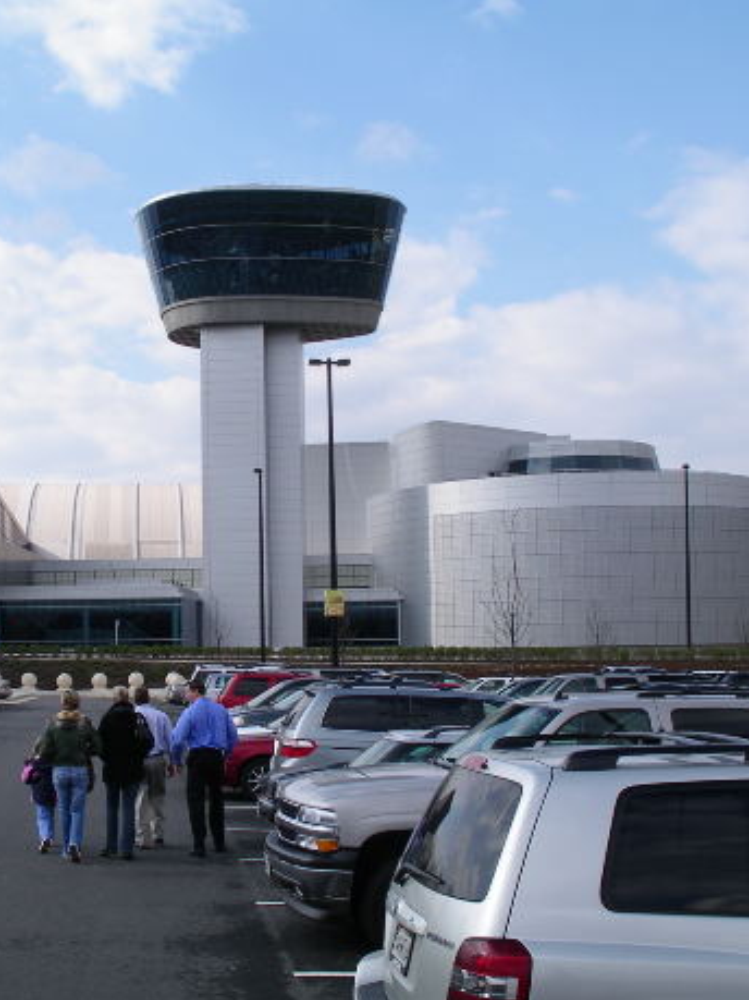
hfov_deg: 28.8
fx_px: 1443
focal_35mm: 50
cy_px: 505
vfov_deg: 38.2
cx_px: 211
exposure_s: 1/250
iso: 80
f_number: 5.6
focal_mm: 7.8
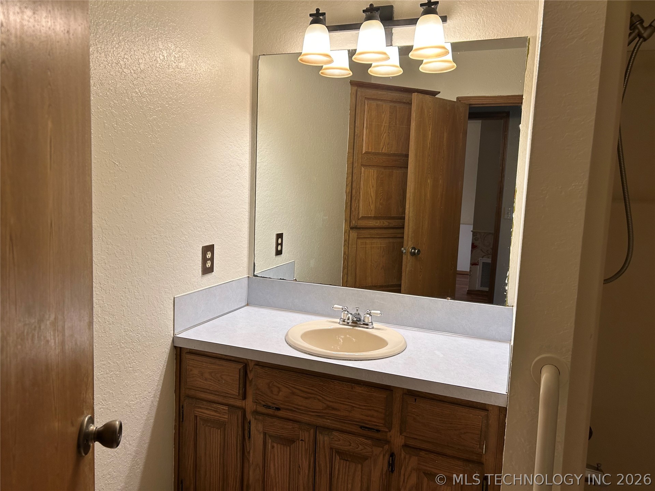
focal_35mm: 26
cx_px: 328
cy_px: 246
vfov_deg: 53.1
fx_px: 492
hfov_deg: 67.3
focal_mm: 5.7
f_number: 1.5
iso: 80
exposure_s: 1/120
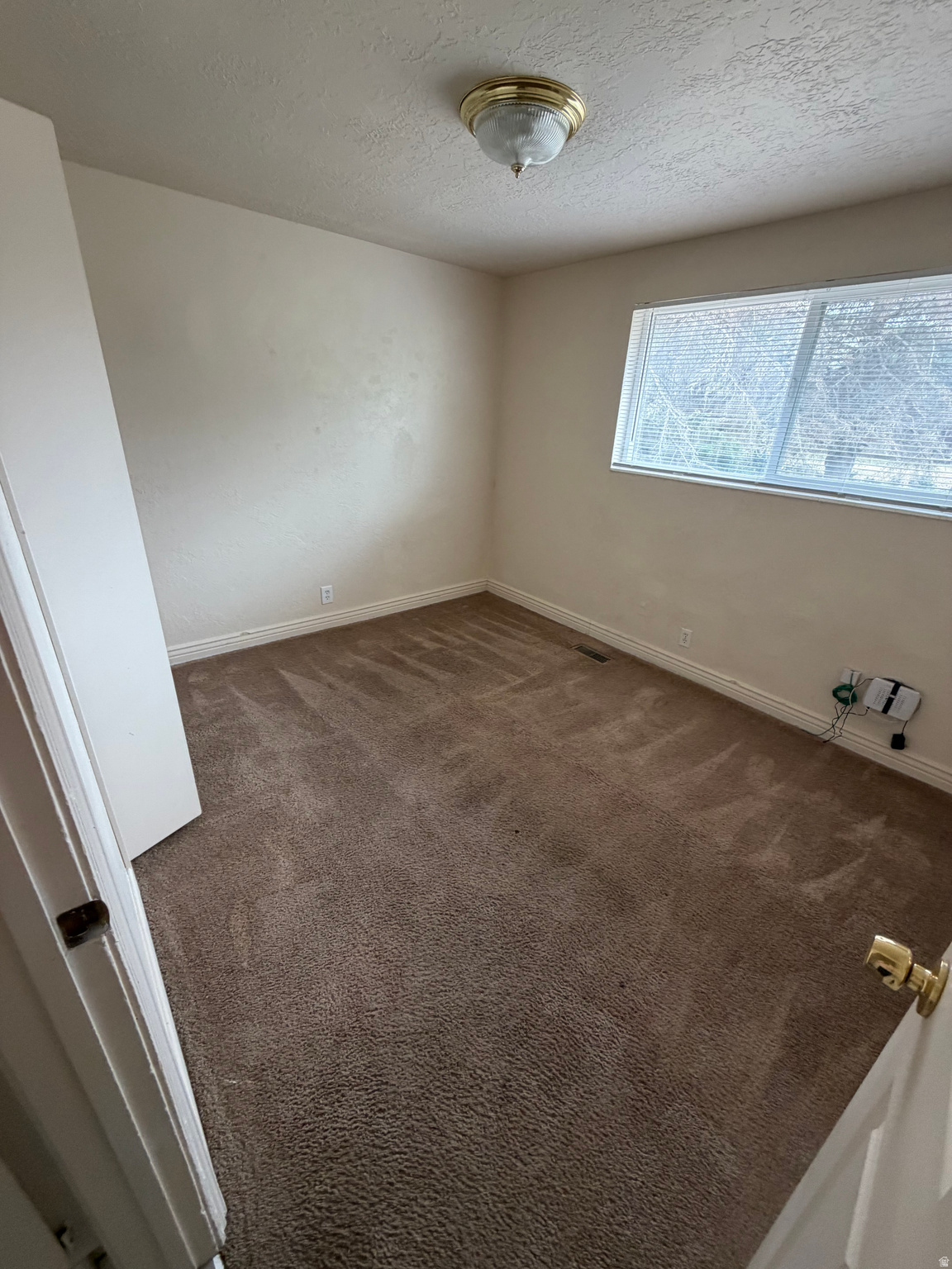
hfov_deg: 85.7
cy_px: 634
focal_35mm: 14
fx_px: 513
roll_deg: -3.6
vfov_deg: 102.1
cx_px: 476
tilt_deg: -23.1
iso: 320
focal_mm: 2.22
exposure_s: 1/120
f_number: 2.2
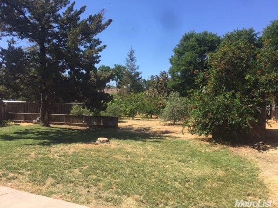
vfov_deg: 48.2
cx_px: 139
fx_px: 233
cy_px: 104
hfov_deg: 61.7
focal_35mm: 29
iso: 32
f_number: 2.2
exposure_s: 1/1319
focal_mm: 4.15
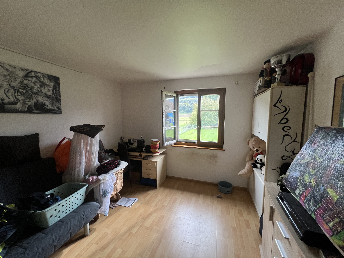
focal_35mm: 13
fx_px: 129
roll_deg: +0.9
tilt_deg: -7.2
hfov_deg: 106.2
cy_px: 129
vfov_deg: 89.9
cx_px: 172
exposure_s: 1/99
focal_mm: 1.57
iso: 200
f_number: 1.8
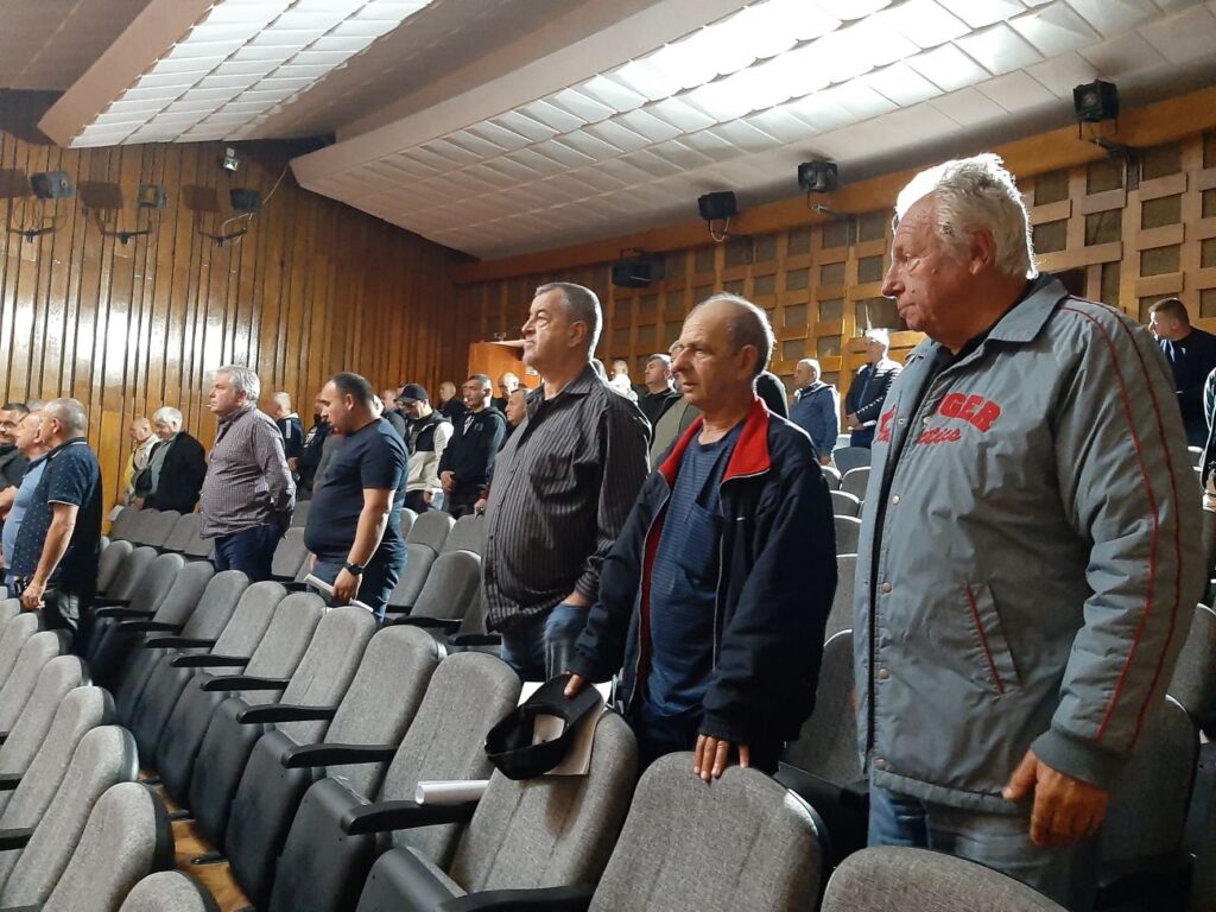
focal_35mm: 26
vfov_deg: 53.1
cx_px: 608
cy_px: 456
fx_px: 913
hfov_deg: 67.3
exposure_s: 1/20
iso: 800
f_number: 1.7
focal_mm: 3.93
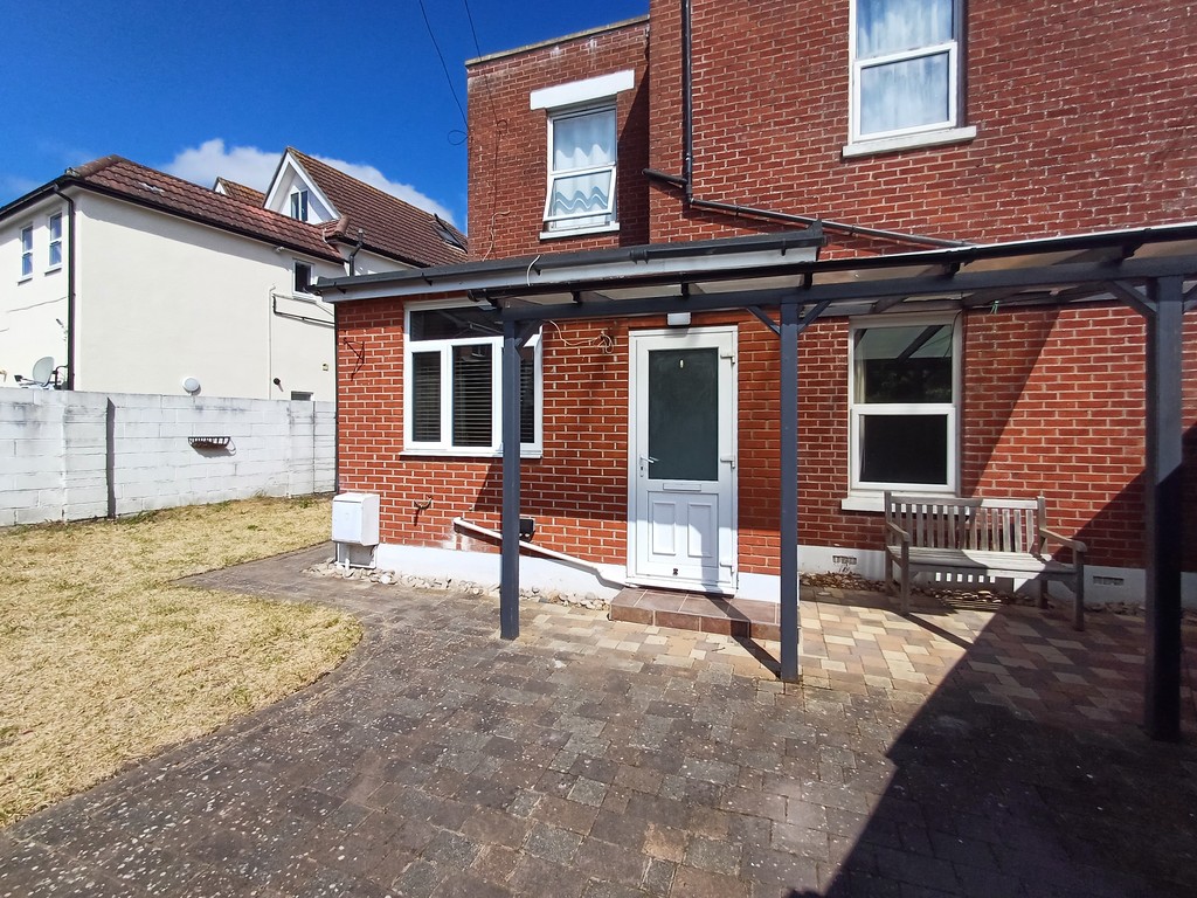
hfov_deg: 94.5
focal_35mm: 16
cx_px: 598
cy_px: 449
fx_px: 553
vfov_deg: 78.1
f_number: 2.2
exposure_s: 1/1618
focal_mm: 1.64
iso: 40
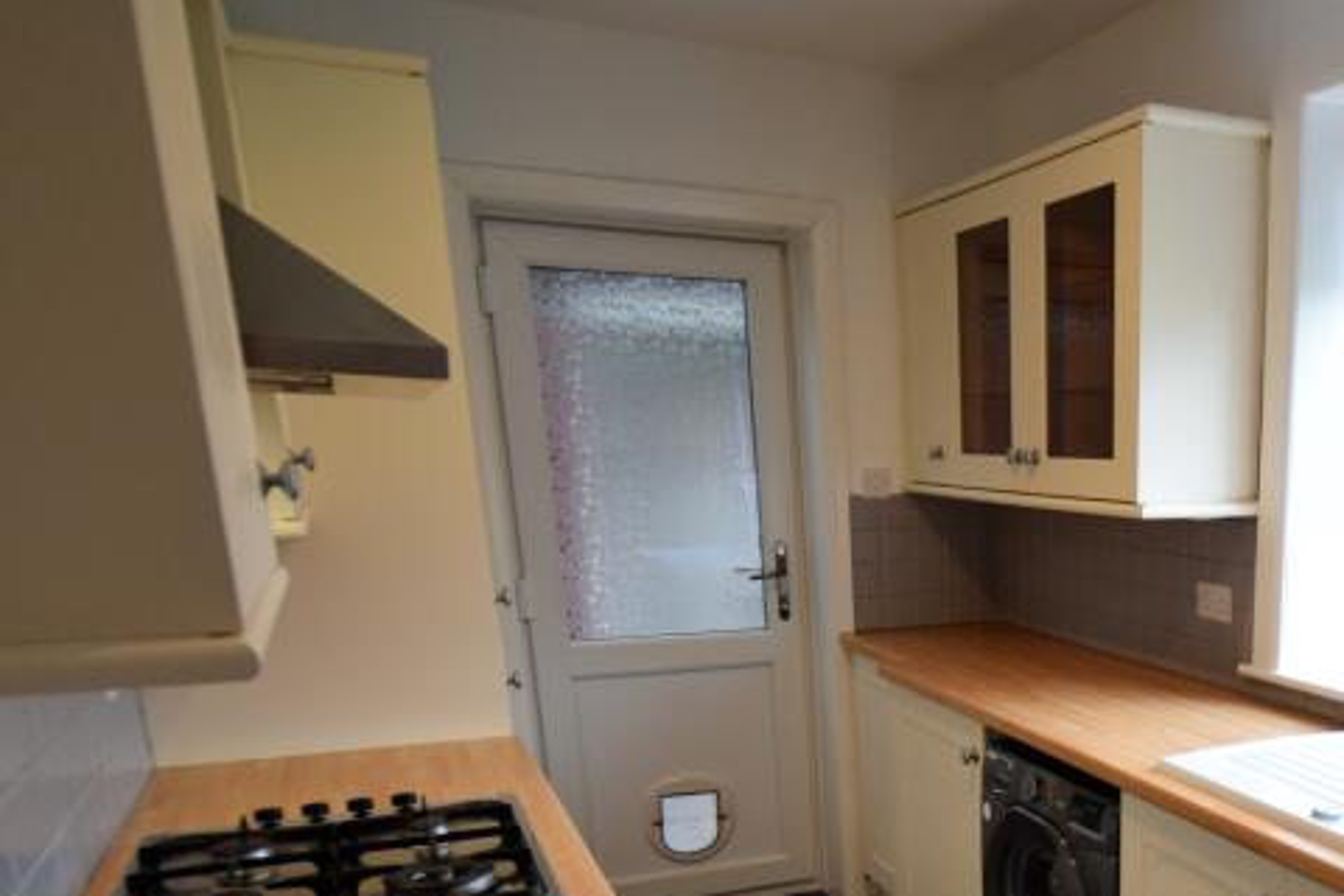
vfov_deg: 38.1
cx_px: 1120
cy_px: 819
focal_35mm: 32
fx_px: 1195
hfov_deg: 53.8
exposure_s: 1/60
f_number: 4
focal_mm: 10
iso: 500
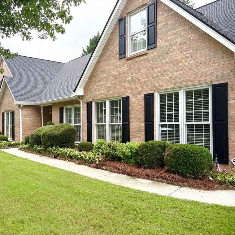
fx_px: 238
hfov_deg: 52.3
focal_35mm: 31
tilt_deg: +1.1
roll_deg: +1.1
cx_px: 98
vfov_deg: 52.5
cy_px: 119
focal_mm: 5.96
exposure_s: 1/1239
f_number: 1.6
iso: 64
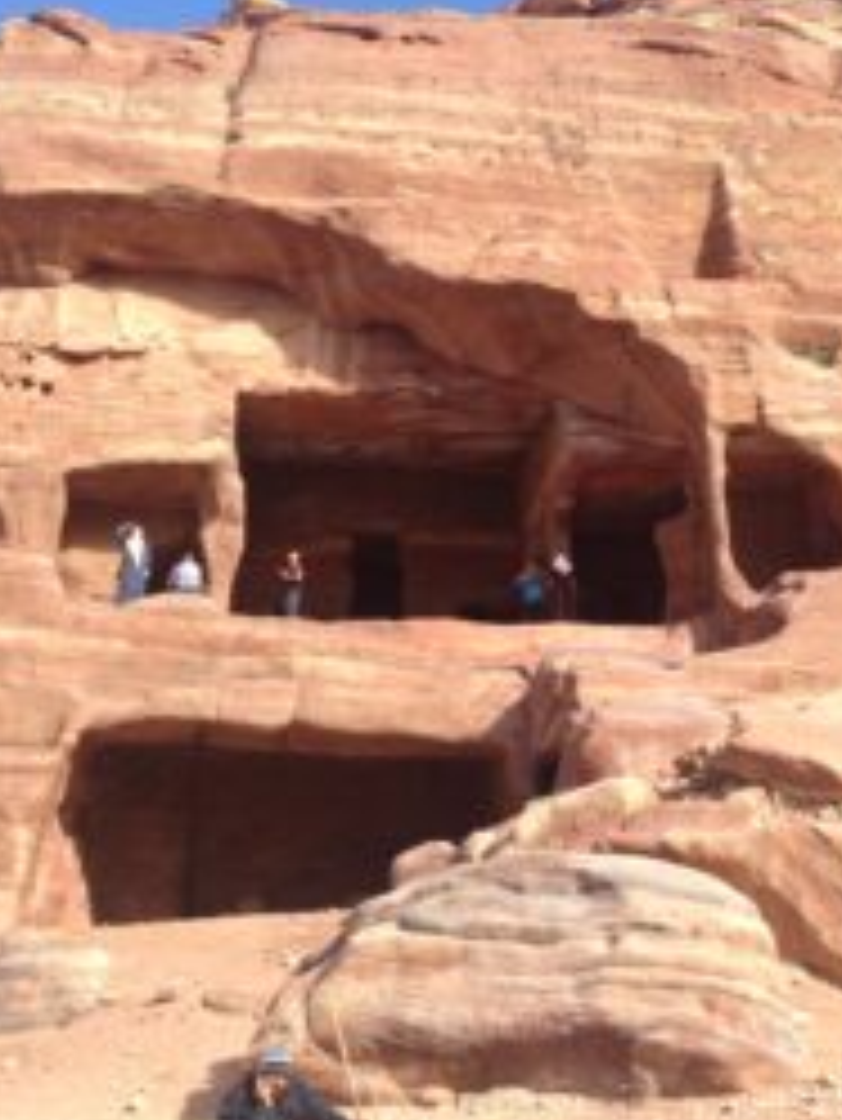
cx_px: 576
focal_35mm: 53
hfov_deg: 27.3
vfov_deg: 36.1
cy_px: 499
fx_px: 1717
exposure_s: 1/809
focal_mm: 4.12
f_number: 2.4
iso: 50
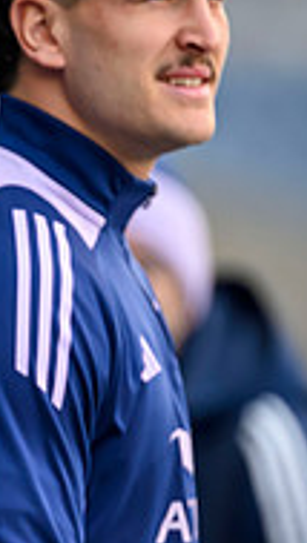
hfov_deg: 0.9
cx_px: -362
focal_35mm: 1420
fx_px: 20450
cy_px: 267
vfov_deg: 1.5
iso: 1250
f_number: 3.2
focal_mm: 400
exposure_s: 1/1250
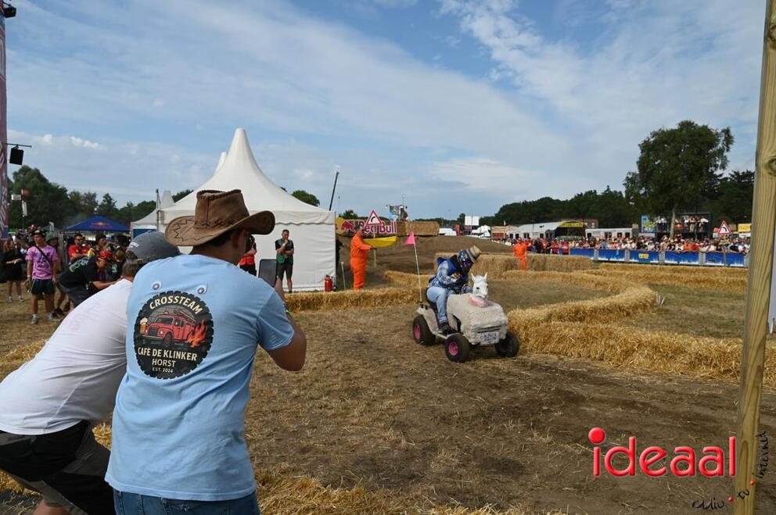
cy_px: 258
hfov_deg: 73.8
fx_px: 517
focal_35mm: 24
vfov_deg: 53.0
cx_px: 388
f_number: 7.1
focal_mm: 24
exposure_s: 1/400
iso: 100
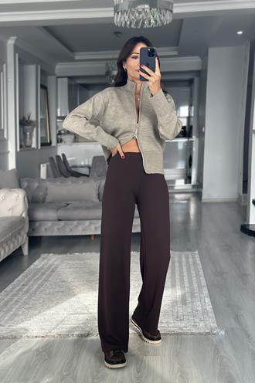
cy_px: 192
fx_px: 543
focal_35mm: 51
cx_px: 134
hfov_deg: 26.4
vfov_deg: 38.9
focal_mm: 6.86
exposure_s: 1/164
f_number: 1.78
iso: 125
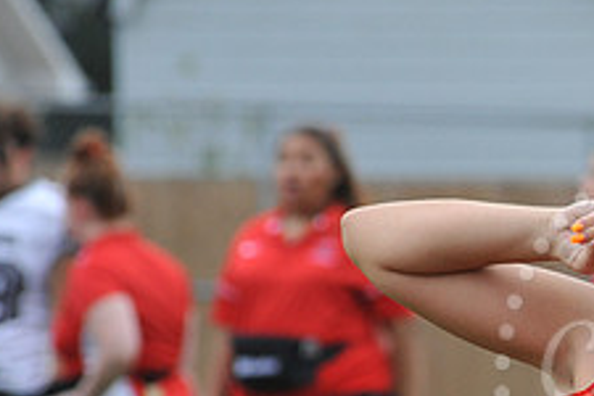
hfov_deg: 4.0
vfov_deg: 2.7
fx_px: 8497
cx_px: 747
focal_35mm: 515
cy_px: 378
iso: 2000
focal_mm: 200
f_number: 6.3
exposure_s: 1/250
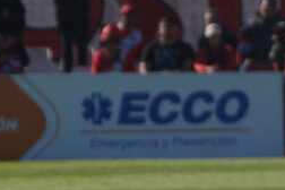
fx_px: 7243
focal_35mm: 915
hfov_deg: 2.2
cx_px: 562
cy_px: 127
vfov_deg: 1.5
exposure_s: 1/2000
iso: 800
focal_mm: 150
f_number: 10
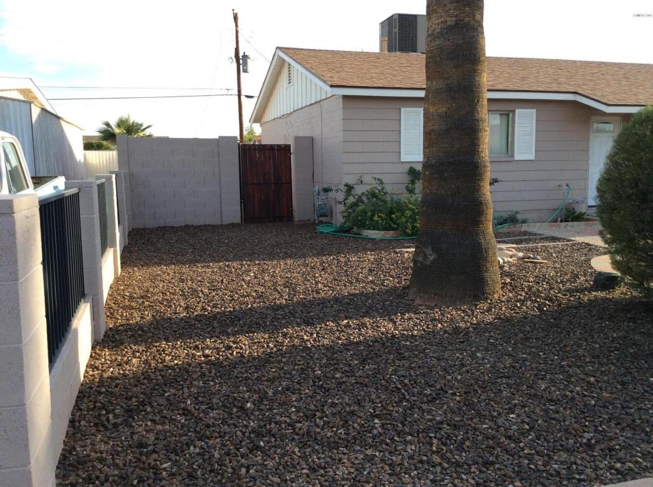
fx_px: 603
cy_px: 244
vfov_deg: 44.0
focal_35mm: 32
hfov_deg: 56.9
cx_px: 326
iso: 32
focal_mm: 3.3
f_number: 2.4
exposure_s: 1/443
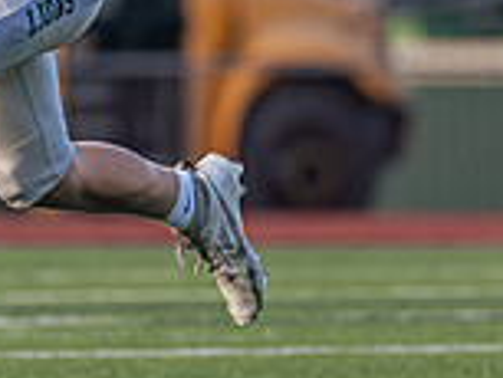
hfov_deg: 1.5
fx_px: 18905
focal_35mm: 1300
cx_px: 258
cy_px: -51
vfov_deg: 1.1
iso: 250
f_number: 2.8
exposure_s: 1/2500
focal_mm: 200
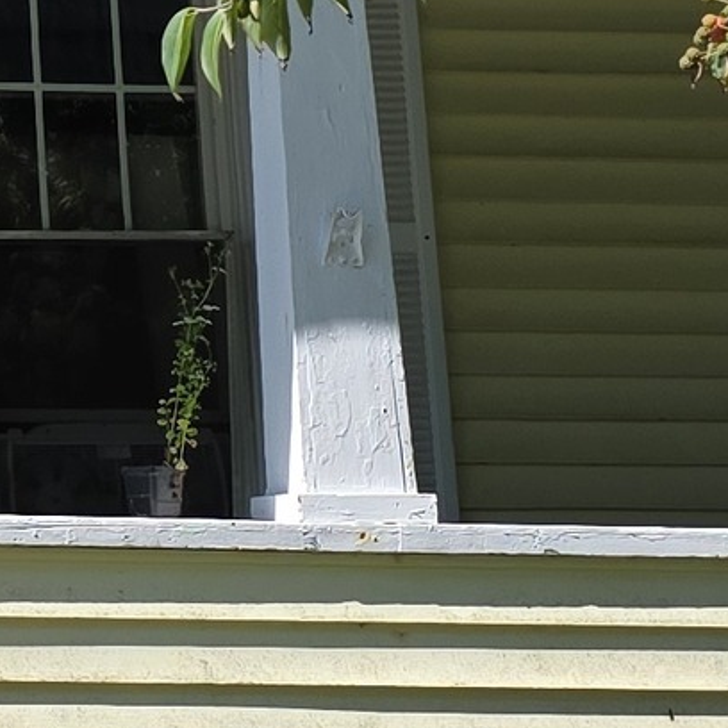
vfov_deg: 11.0
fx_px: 3640
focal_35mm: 153
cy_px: -359
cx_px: -496
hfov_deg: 10.8
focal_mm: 6.3
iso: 80
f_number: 1.7
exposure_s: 1/4766
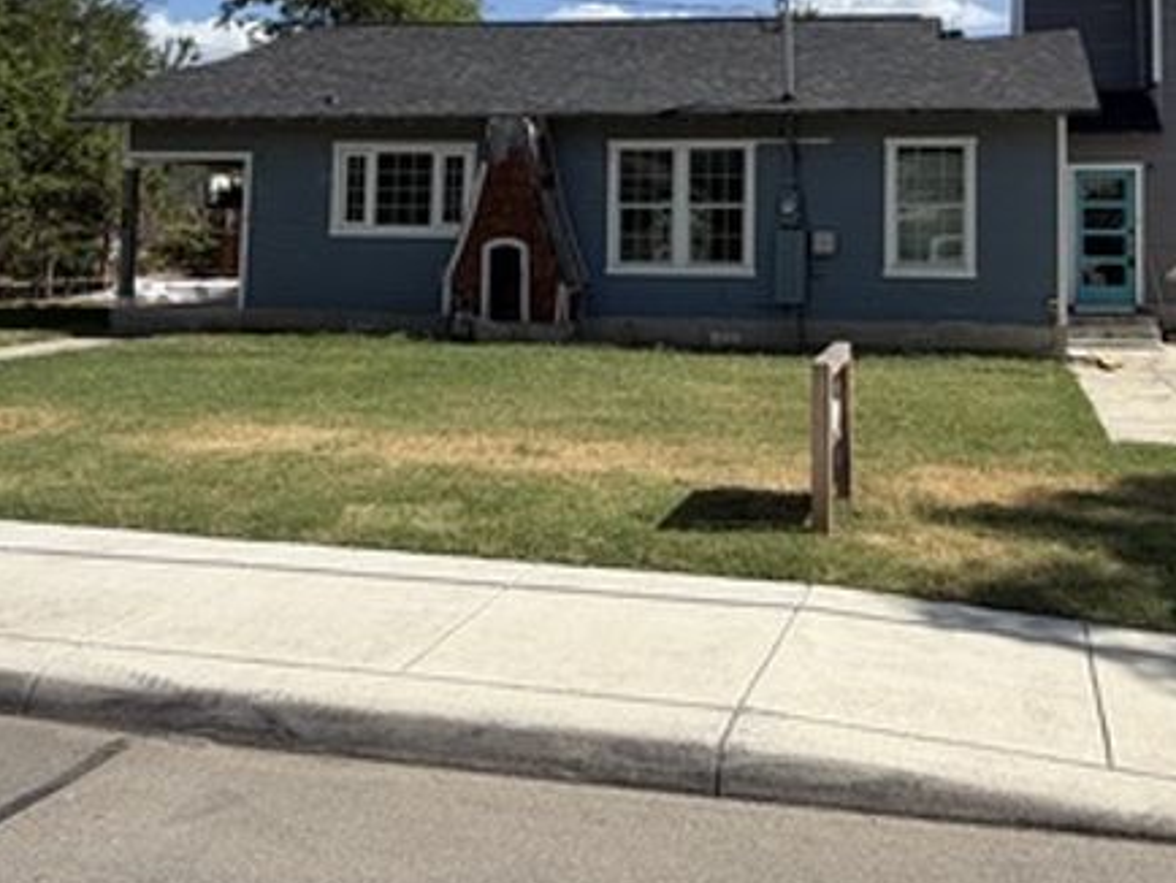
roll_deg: +0.5
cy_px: 168
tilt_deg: +2.6
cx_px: 818
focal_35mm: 33
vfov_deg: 41.0
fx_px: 1122
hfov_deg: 53.8
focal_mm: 2.22
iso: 20
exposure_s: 1/942
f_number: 2.2
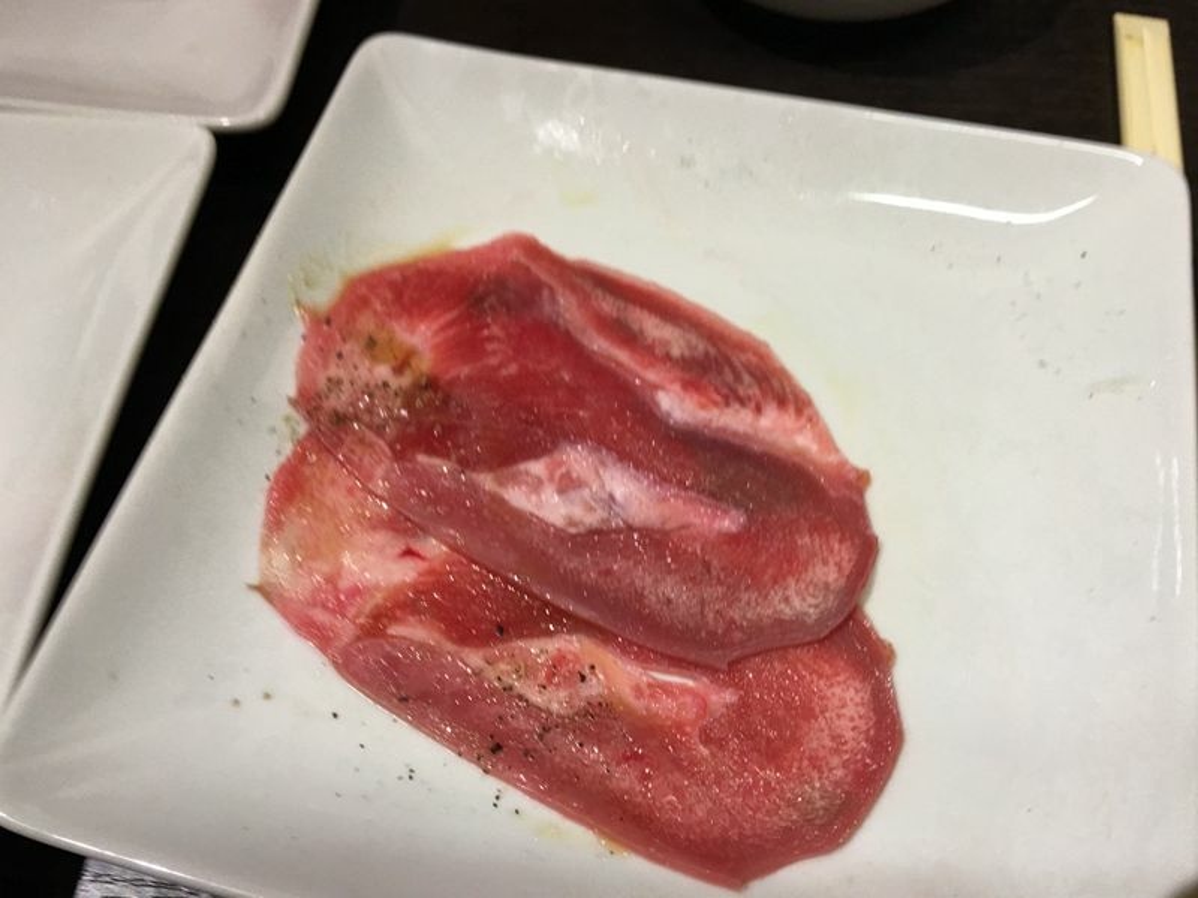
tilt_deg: -60.0
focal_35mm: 29
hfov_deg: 61.7
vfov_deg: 48.2
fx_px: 1004
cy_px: 449
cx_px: 599
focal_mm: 4.15
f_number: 2.2
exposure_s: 1/30
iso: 40
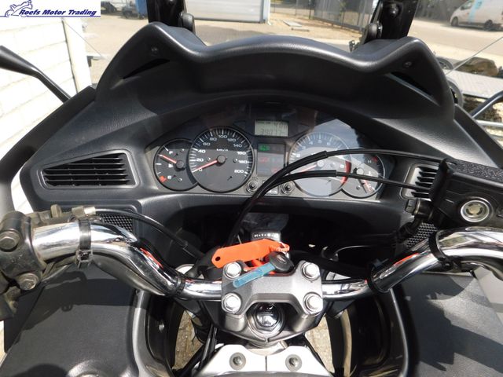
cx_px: 252
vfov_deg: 58.9
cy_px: 188
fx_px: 334
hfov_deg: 73.9
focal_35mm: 23
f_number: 3
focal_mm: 4
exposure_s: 1/800
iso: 125
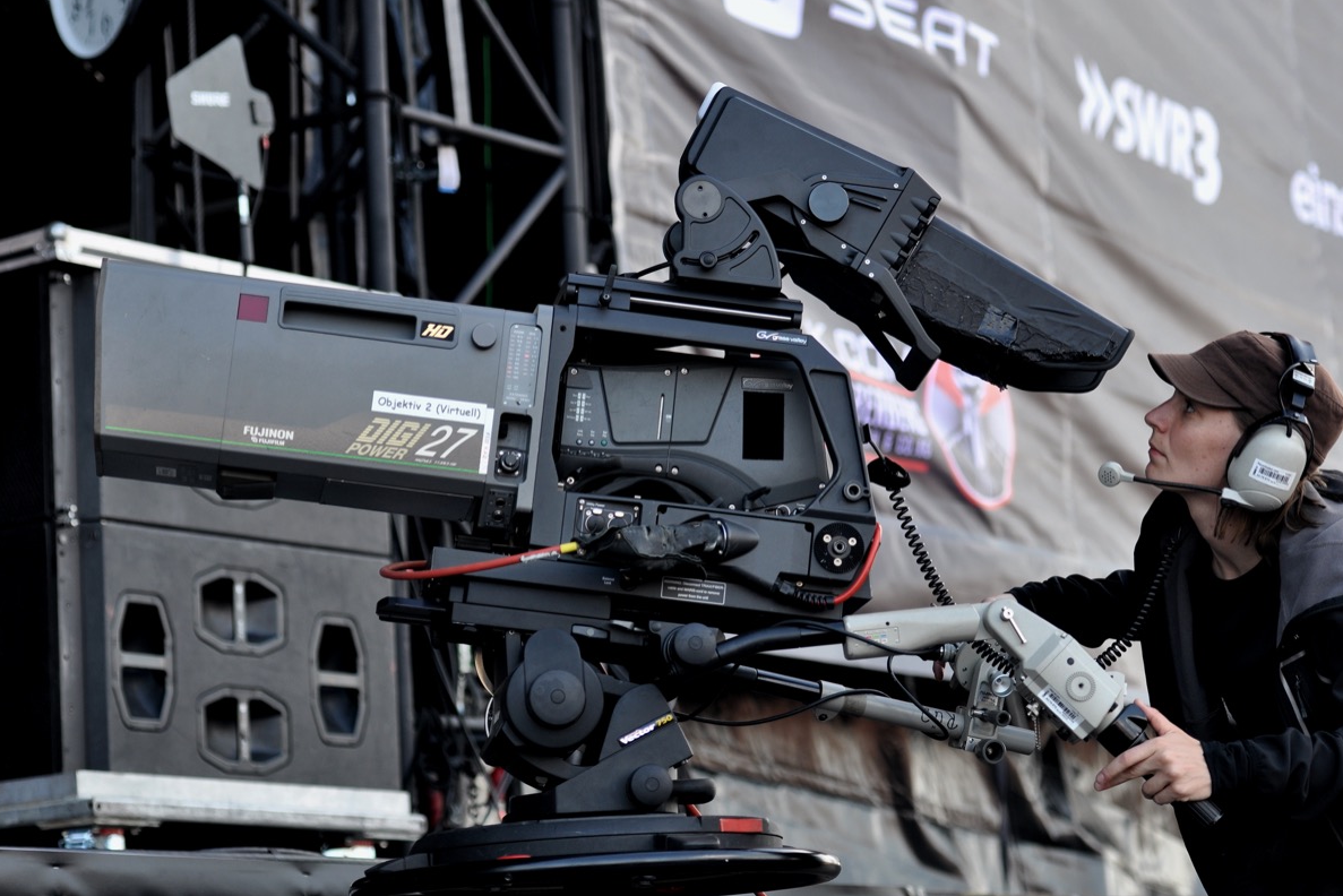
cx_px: 675
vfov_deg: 12.9
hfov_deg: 19.3
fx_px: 3955
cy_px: 447
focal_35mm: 106
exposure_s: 1/320
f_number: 2.8
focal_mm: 70
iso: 200
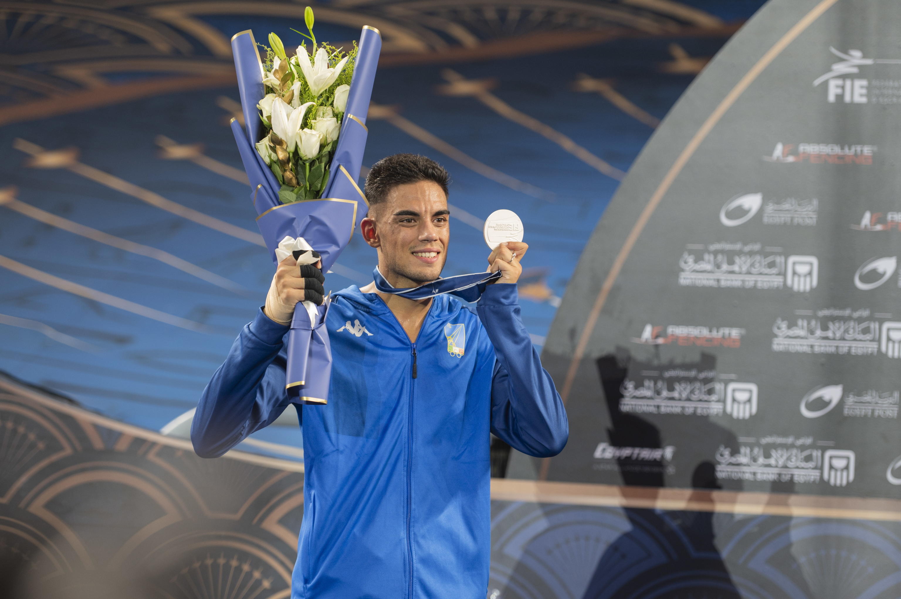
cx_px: 450
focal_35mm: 130
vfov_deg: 10.5
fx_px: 3251
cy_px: 300
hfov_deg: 15.8
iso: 800
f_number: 2.8
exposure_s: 1/200
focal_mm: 130
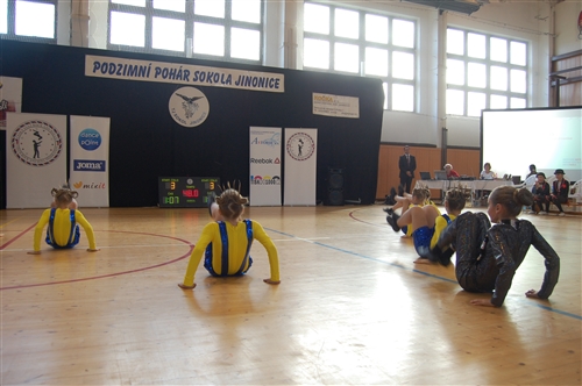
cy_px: 193
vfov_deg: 47.8
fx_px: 436
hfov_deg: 67.4
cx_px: 291
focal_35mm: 27
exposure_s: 1/100
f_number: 5
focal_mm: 18
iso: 400
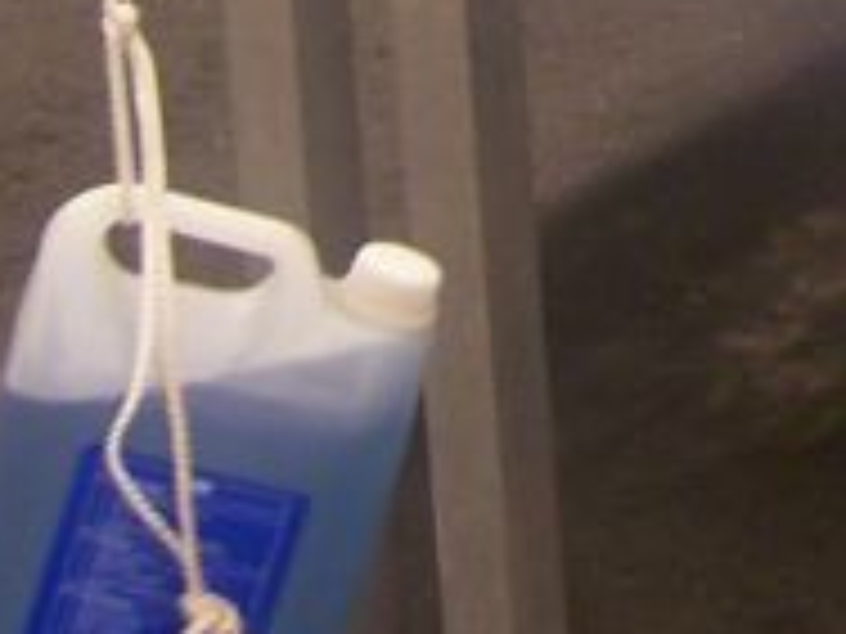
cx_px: 1426
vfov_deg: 6.9
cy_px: -697
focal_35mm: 207
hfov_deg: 9.2
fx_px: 5059
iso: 80
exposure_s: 1/2
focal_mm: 6.3
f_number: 2.8
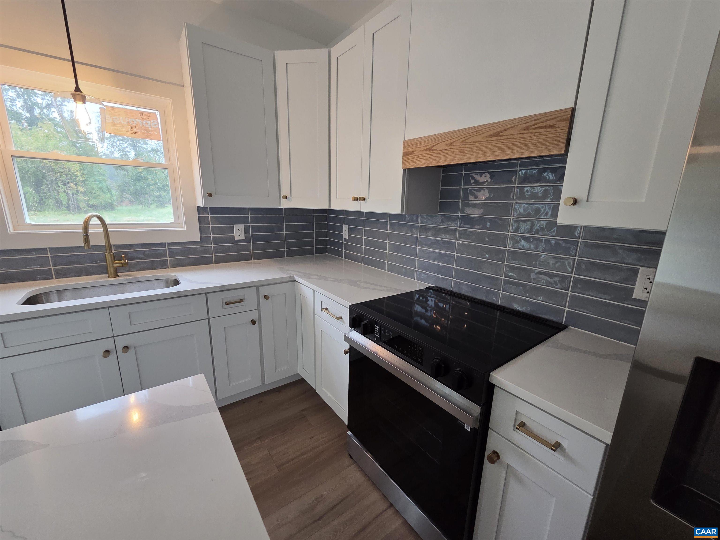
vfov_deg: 89.9
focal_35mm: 13
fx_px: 270
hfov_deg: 106.2
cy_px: 270
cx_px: 360
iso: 200
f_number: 2.2
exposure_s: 1/60
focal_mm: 2.2
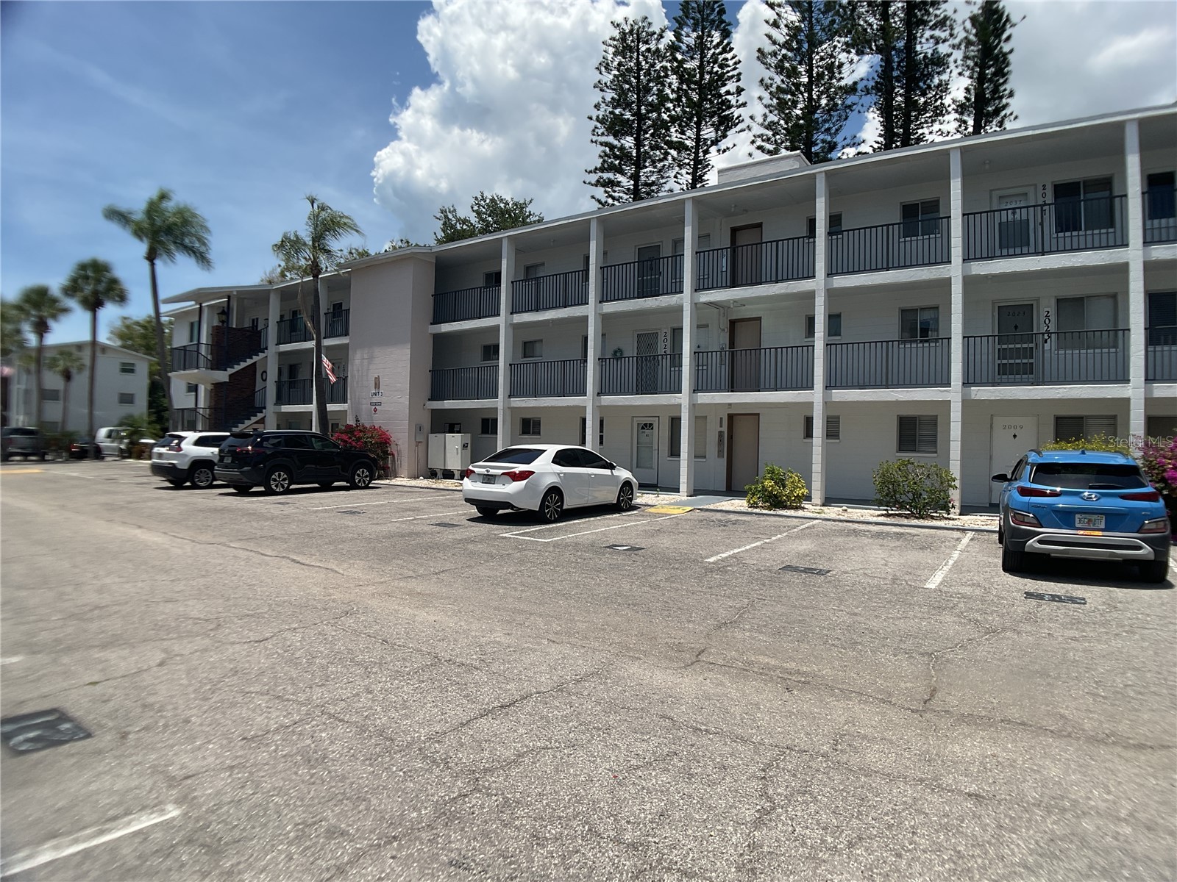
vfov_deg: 48.2
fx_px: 986
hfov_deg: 61.7
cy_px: 441
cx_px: 588
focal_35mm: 29
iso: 16
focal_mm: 3
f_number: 1.8
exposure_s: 1/3125
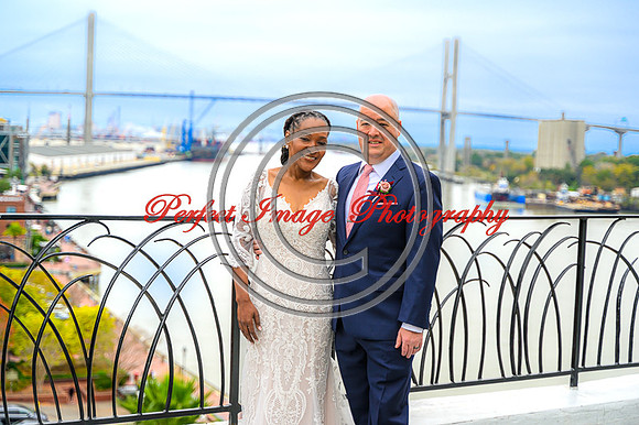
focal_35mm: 59
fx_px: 1047
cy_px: 212
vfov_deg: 23.0
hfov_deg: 34.0
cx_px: 320
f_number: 2.8
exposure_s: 1/1000
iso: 160
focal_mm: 59
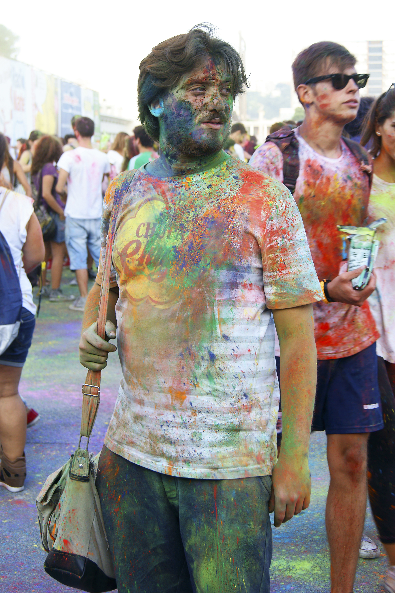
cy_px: 296
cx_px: 198
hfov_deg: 25.7
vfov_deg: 37.9
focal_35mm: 52
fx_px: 865
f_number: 5.6
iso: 100
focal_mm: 35
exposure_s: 1/100
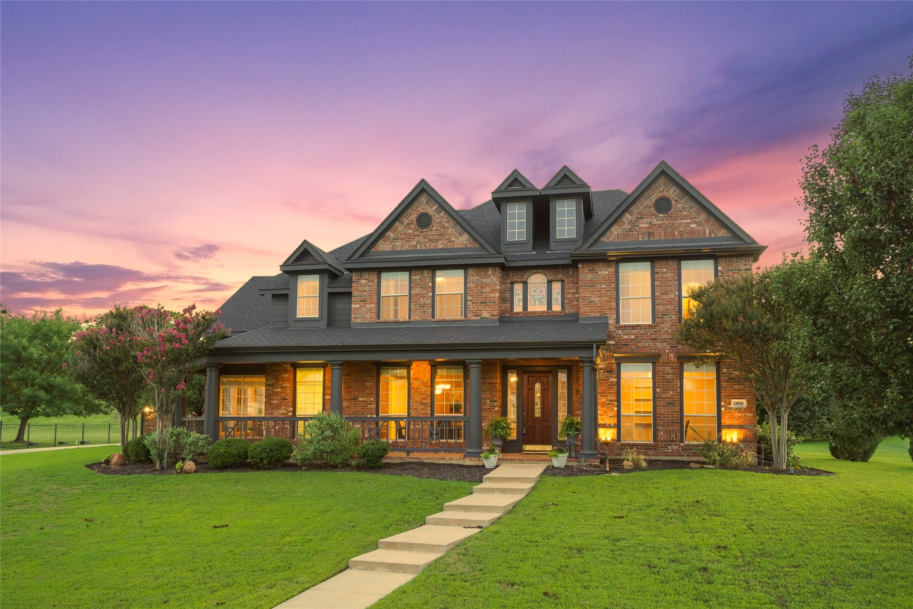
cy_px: 304
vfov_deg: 45.0
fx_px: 735
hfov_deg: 63.7
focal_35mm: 29
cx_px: 456
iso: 1250
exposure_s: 1/30
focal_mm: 29
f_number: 4
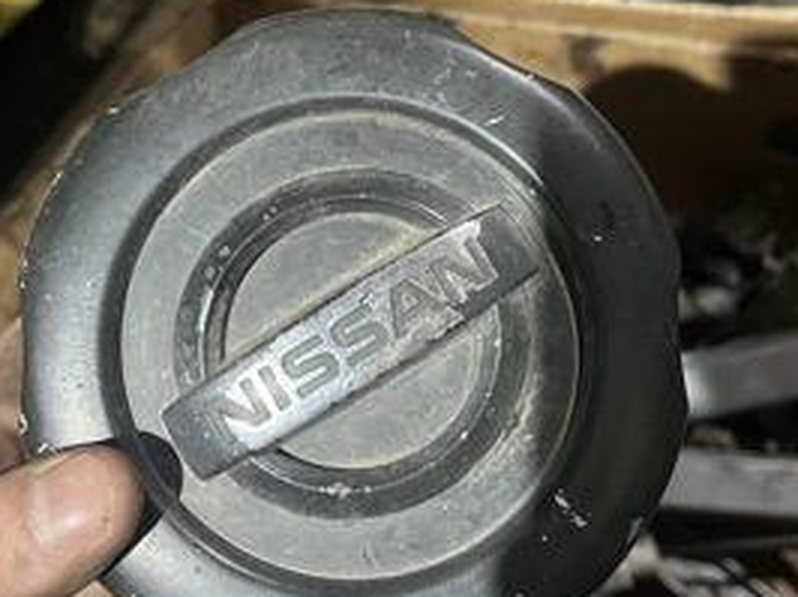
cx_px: 363
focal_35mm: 47
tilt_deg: -56.8
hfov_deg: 40.4
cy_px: 246
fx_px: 1083
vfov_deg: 30.8
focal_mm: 5.1
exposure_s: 1/25
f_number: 1.6
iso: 500
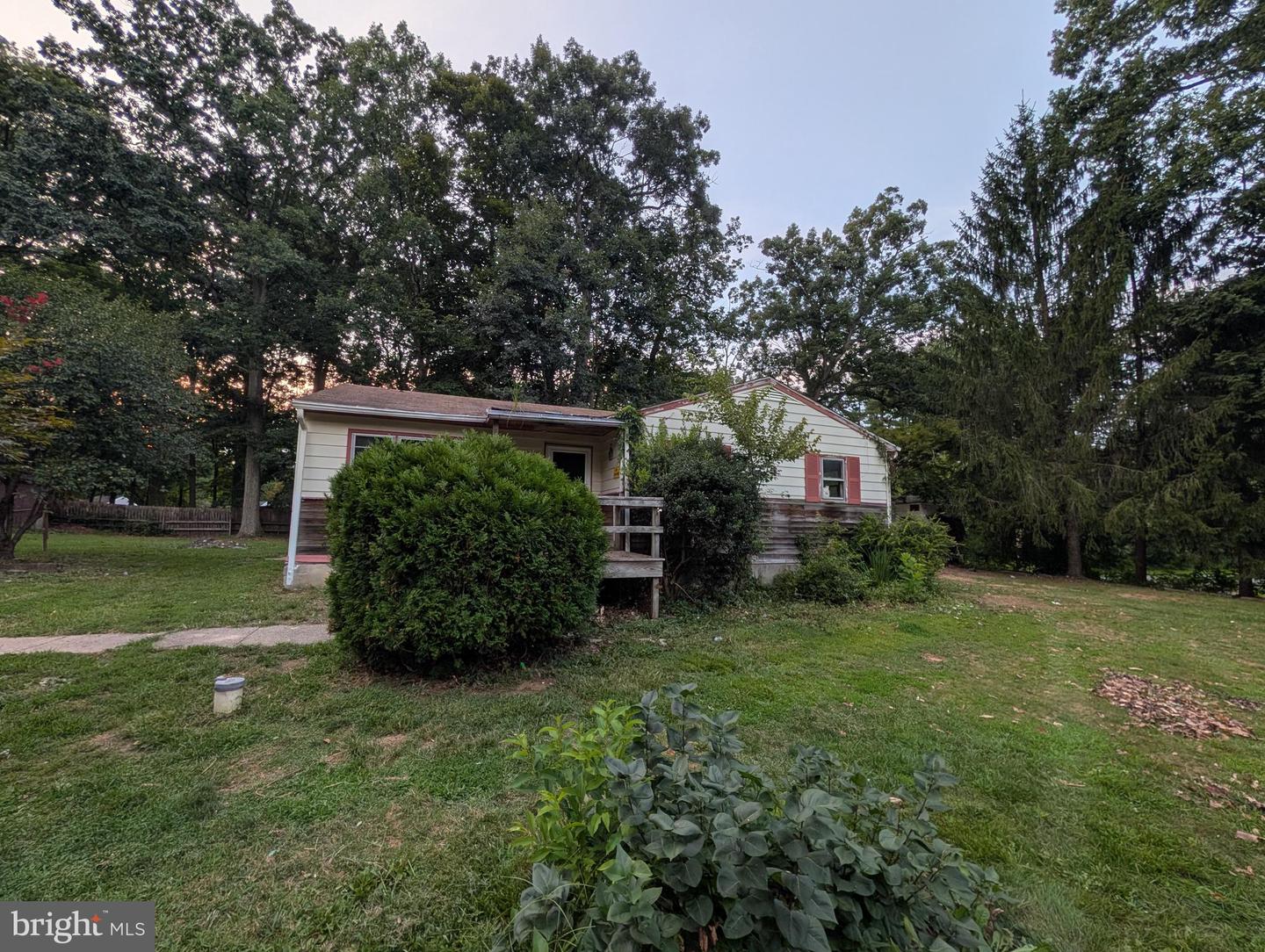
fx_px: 439
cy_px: 476
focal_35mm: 12
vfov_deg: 94.6
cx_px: 632
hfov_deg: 110.5
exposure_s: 1/338
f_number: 1.7
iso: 47
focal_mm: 2.02
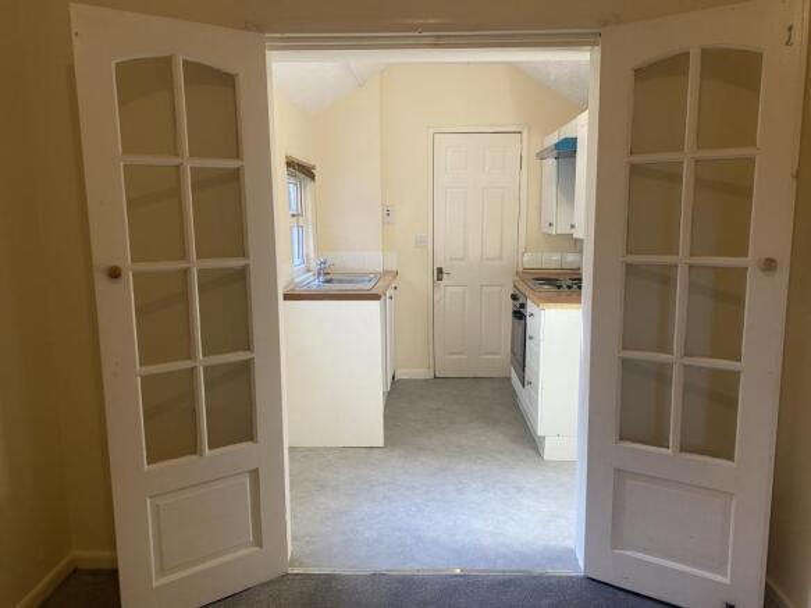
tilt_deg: -8.6
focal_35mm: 26
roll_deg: -0.2
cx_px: 406
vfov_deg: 53.0
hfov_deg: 67.3
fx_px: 609
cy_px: 304
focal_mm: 4.25
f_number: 1.8
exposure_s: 1/79
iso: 125
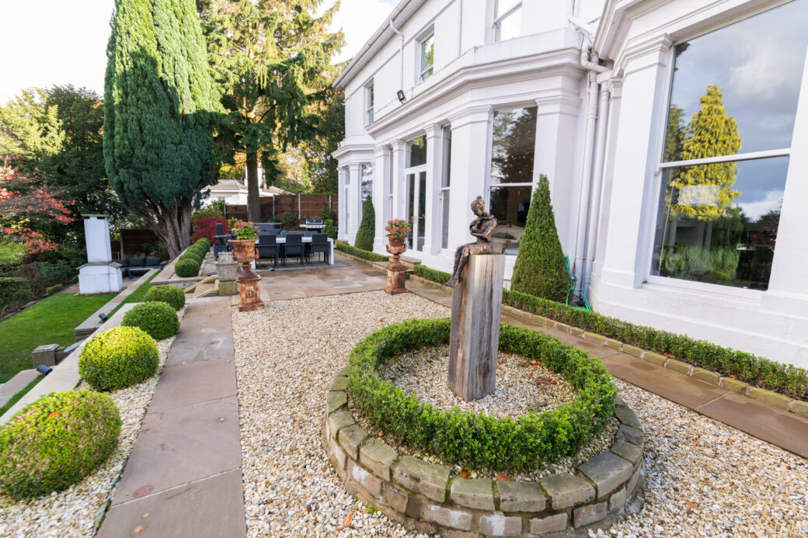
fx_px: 337
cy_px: 269
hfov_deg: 100.4
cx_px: 404
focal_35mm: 15
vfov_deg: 77.3
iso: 100
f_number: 4
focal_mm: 15
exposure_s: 1/80
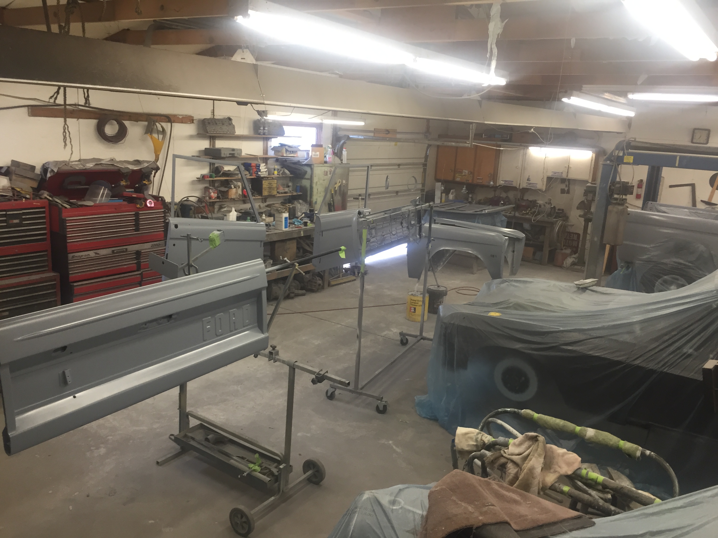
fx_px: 602
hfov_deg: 61.7
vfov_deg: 48.2
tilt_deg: -11.4
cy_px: 269
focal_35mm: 29
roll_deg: -4.5
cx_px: 359
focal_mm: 4.15
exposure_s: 1/30
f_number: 2.2
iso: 64
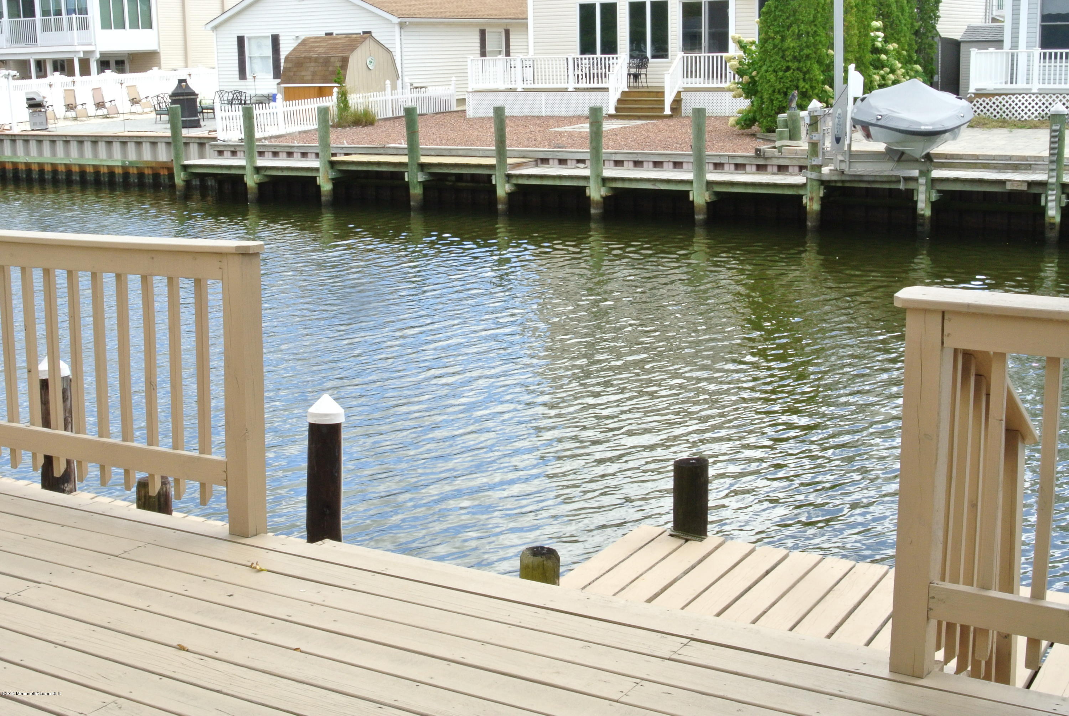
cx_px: 534
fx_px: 1397
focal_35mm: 47
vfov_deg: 28.7
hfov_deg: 41.9
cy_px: 358
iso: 400
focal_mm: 17.7
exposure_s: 1/60
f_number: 16
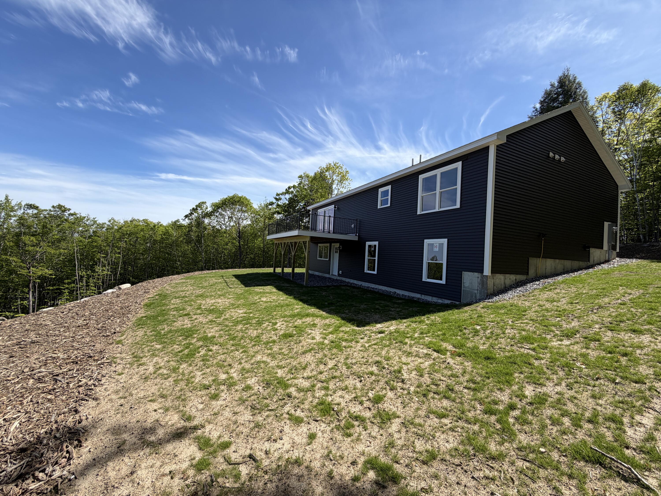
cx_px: 330
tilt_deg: +1.7
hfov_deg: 102.1
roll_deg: -3.0
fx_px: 267
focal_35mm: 14
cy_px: 248
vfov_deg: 85.7
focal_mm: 2.22
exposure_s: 1/770
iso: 25
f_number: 2.2
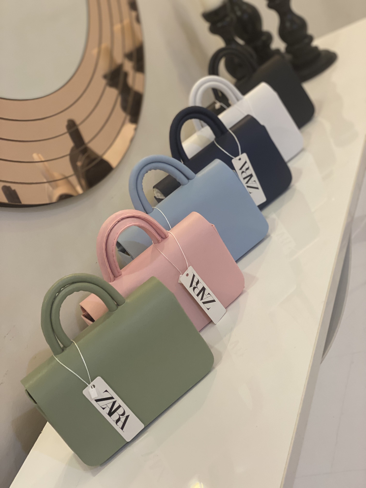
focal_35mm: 52
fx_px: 733
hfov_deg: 28.0
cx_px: 183
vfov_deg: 36.8
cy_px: 244
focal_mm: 6
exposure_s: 1/33
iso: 125
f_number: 2
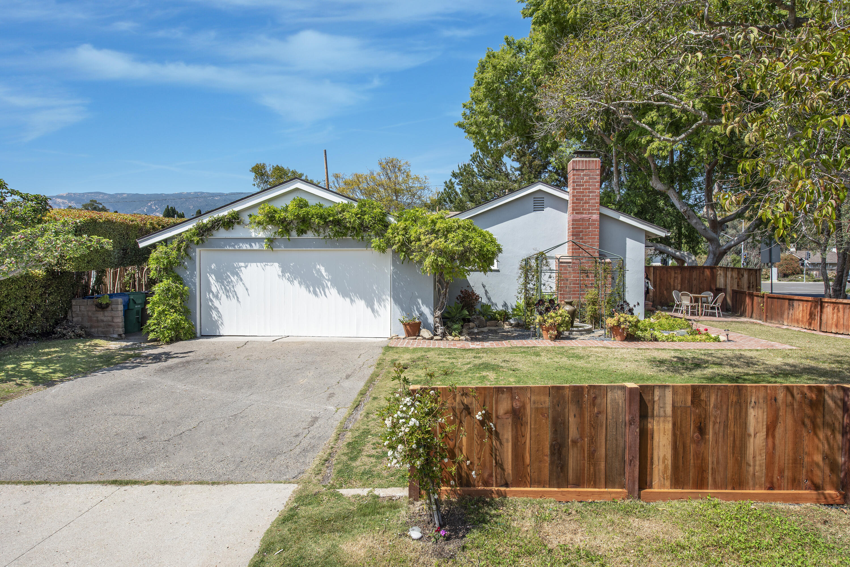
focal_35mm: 20
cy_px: 284
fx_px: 472
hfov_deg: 84.0
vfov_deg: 62.0
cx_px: 425
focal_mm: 20
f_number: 9
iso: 125
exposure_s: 1/250
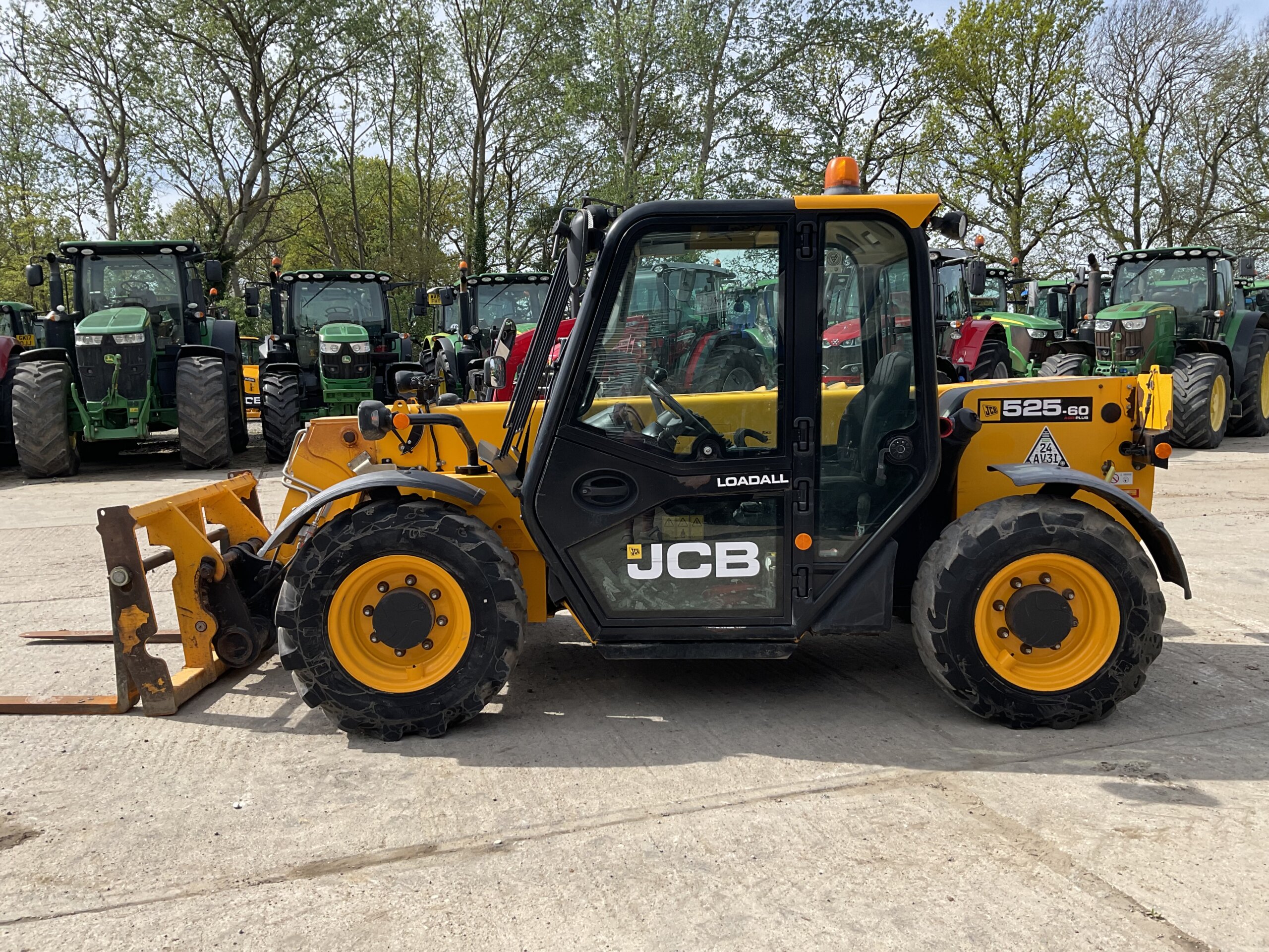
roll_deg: +2.5
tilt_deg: -6.0
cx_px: 634
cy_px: 476
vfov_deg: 48.2
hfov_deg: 61.7
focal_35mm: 29
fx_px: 1063
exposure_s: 1/997
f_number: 1.8
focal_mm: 3
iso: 16
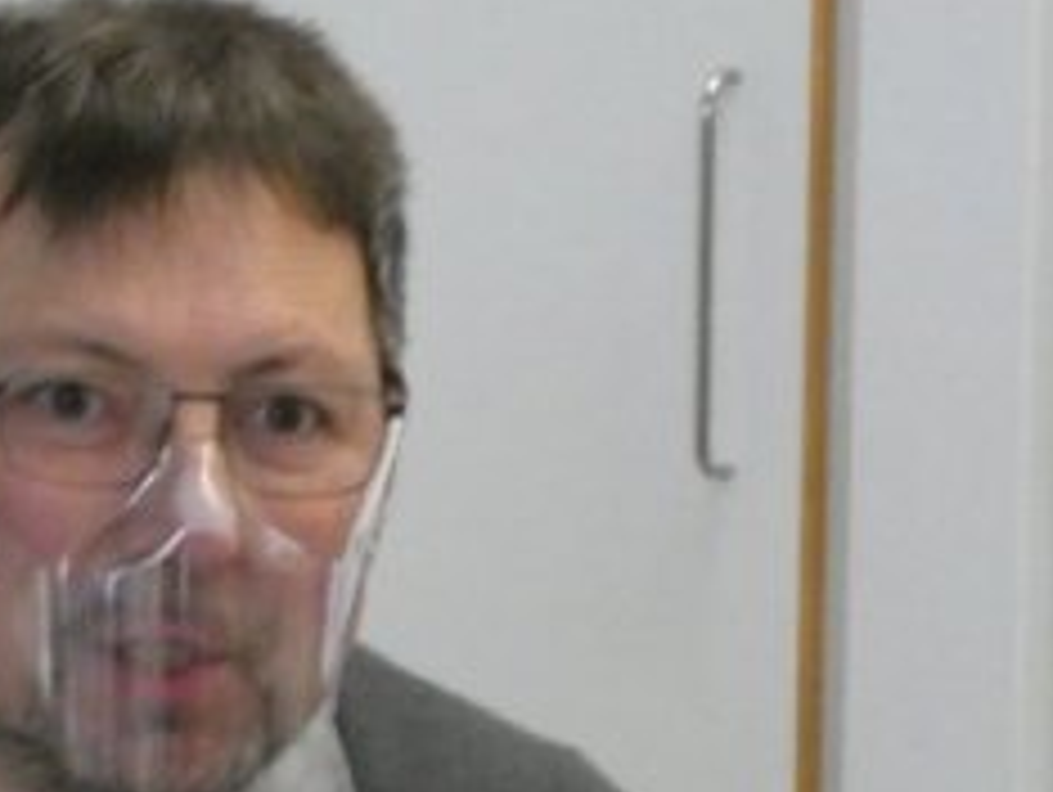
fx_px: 8191
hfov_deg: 7.3
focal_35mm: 269
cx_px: 230
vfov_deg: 5.5
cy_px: 896
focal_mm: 18.8
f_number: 4.9
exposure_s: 1/50
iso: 1600
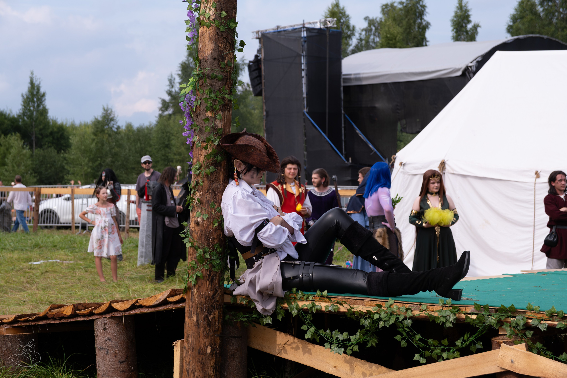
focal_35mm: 83
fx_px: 1307
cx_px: 284
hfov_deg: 24.5
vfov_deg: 16.5
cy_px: 189
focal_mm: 55
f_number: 5.6
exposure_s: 1/1000
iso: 320
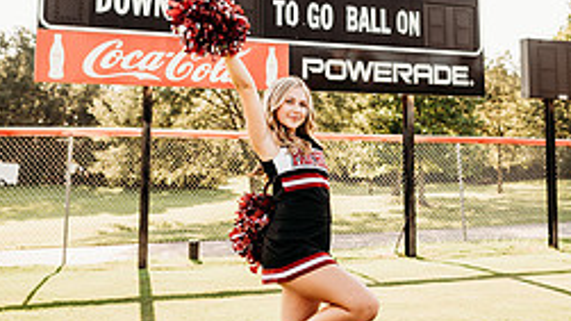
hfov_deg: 45.4
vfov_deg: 26.0
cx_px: 328
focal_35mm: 45
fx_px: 681
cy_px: 64
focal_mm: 24
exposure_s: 1/640
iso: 200
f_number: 2.8
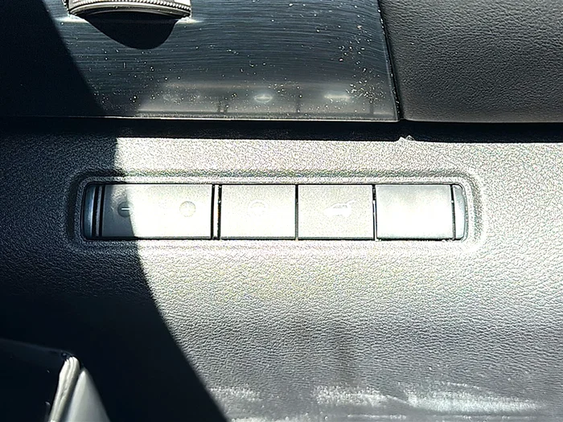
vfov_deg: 36.8
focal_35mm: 39
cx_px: 282
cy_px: 211
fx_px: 634
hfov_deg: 47.9
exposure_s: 1/659
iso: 80
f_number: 1.78
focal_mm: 6.86
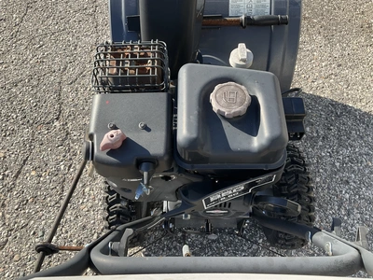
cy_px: 140
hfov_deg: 61.7
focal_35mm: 29
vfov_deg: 48.2
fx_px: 312
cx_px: 186
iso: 25
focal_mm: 3
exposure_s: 1/514
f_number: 1.8
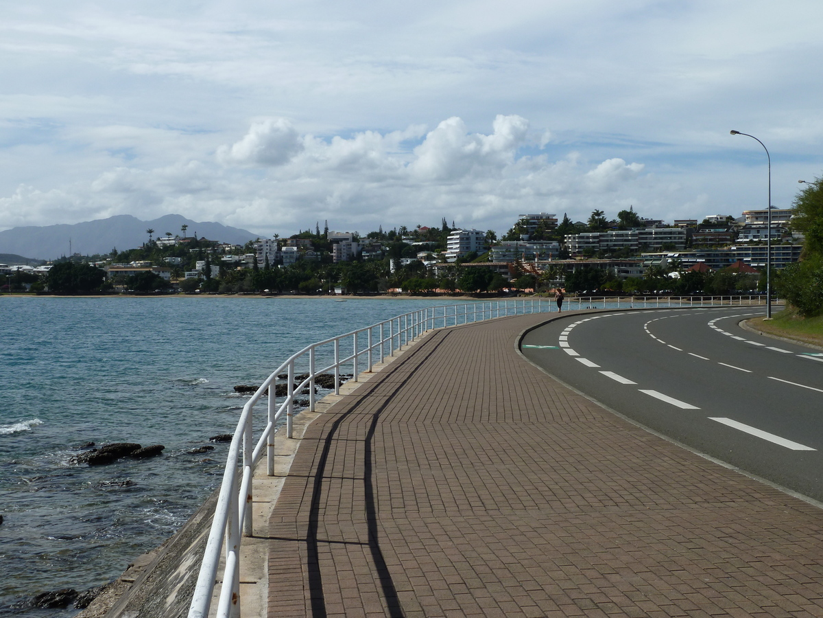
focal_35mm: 48
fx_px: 1141
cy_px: 309
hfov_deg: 39.7
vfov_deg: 30.3
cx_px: 412
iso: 80
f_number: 5.6
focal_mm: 7.9
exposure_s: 1/500
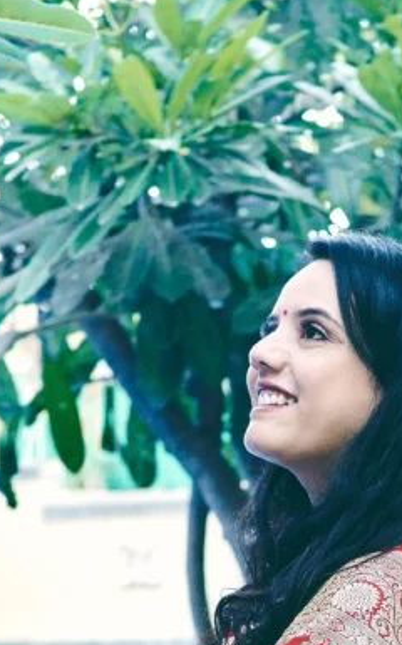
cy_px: 692
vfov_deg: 14.5
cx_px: 496
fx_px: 2476
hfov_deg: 9.2
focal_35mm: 141
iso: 1000
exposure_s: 1/200
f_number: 2.8
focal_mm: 35
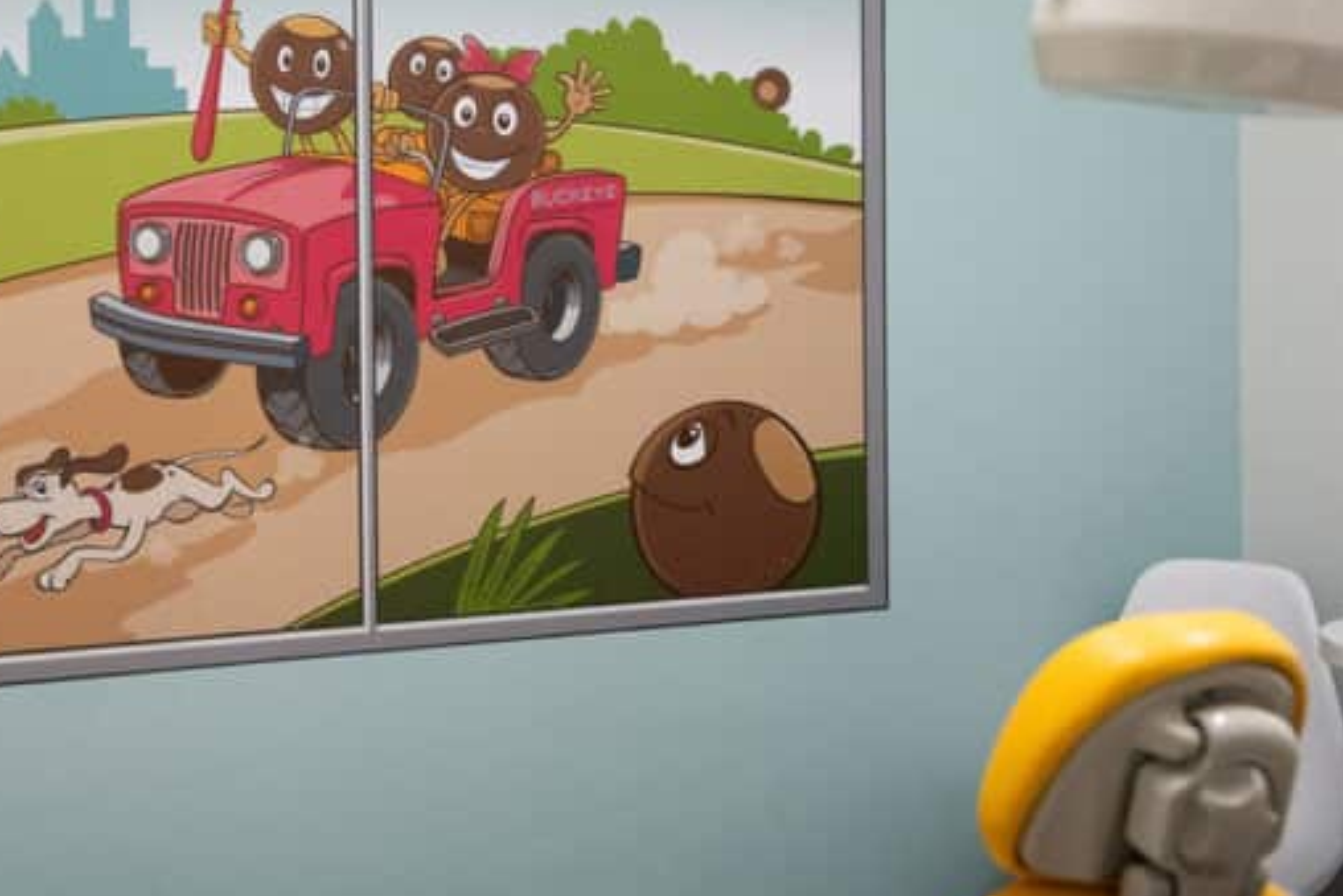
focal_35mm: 68
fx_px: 2537
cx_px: 383
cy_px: 241
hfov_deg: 29.3
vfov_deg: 19.9
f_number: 4
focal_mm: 38
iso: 1600
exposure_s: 1/320
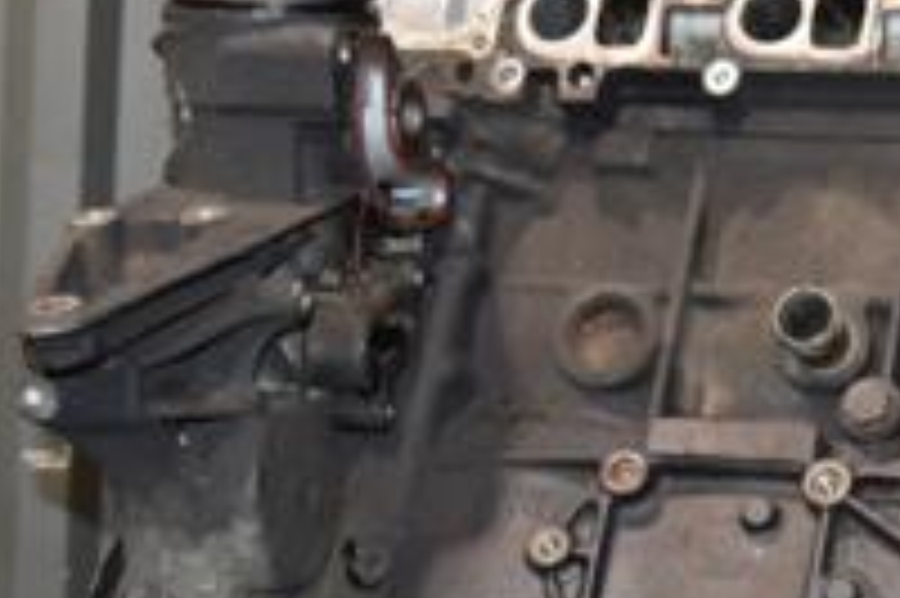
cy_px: 477
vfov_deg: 13.7
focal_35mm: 99
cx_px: 810
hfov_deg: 20.2
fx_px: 2473
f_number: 5
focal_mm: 22
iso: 800
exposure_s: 1/60
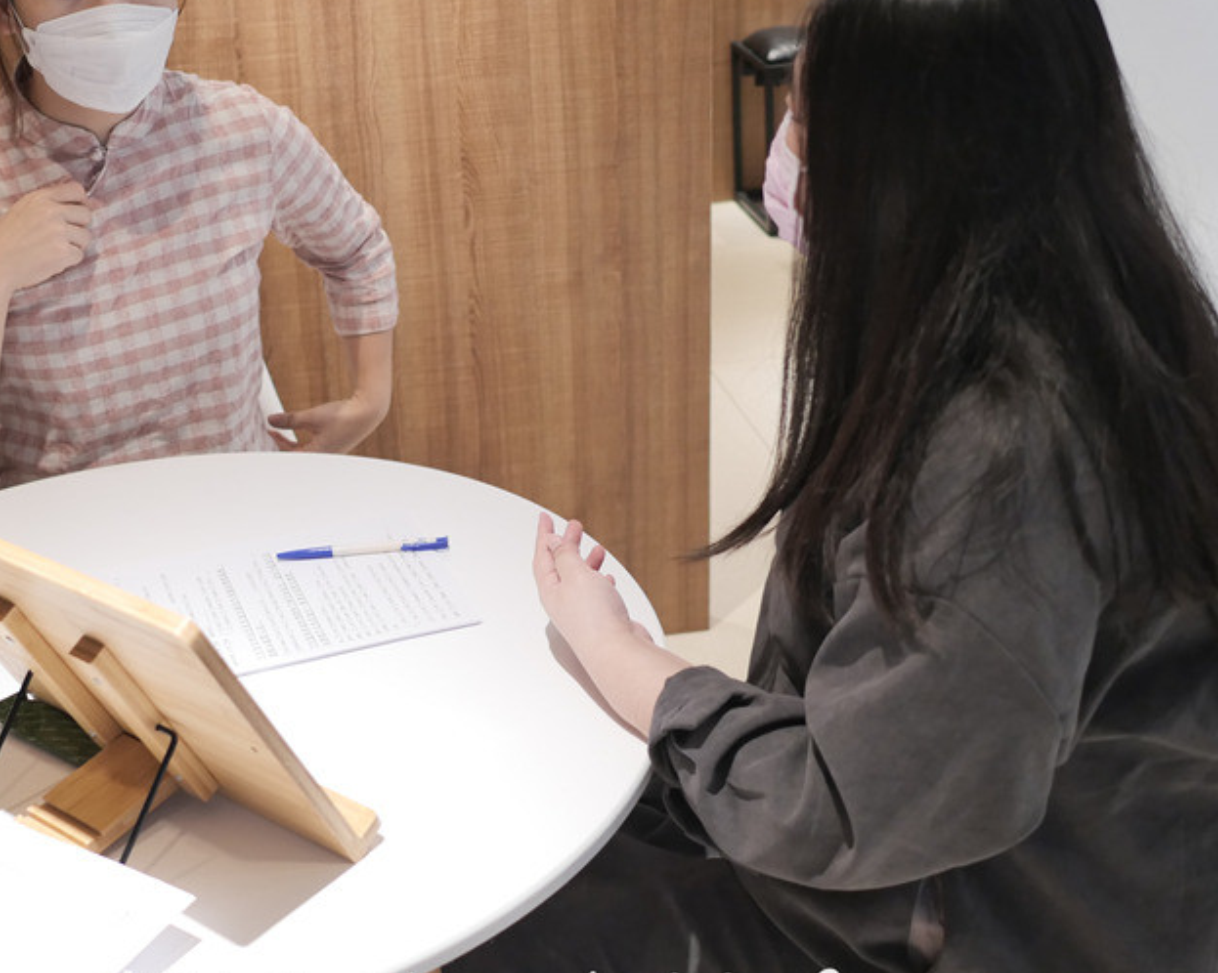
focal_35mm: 47
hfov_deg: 39.2
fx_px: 1694
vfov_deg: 32.0
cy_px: 391
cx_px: 444
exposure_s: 1/125
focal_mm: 15
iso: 640
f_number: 1.7
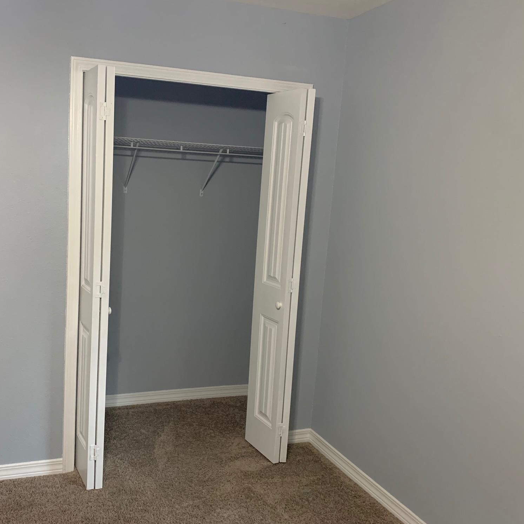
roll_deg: -2.7
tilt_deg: -7.8
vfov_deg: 52.5
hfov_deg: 51.5
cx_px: 174
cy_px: 264
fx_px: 531
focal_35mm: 31
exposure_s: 1/60
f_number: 1.8
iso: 400
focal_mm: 4.25
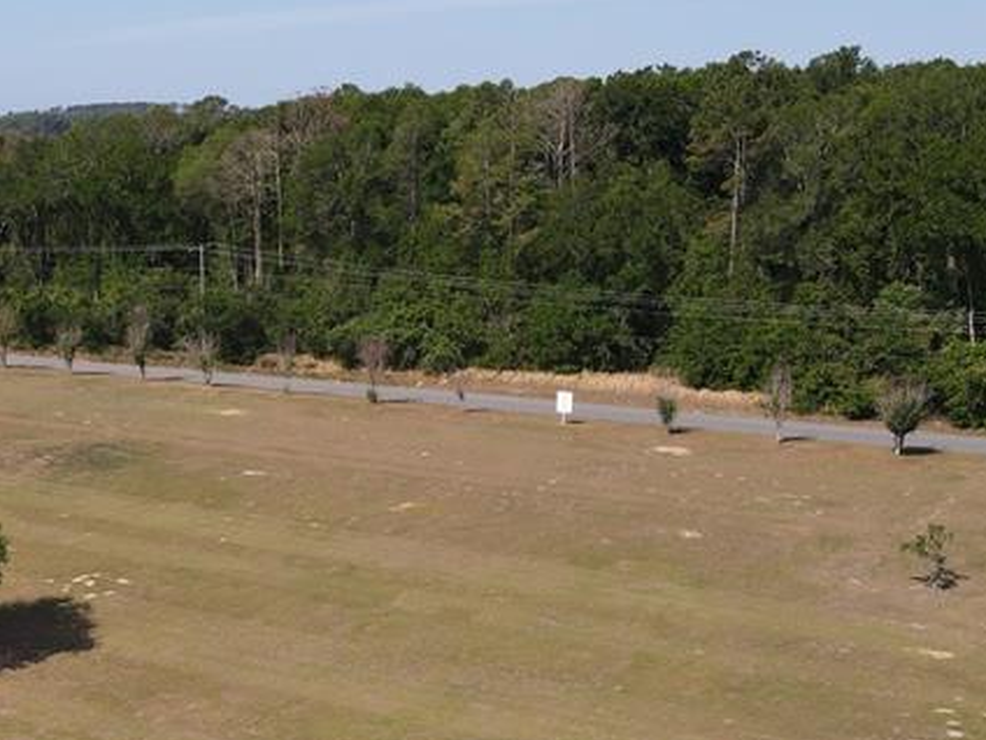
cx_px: 184
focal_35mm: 58
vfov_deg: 25.2
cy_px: 440
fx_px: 1652
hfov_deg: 32.2
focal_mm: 4.5
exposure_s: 1/725
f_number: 2.8
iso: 100
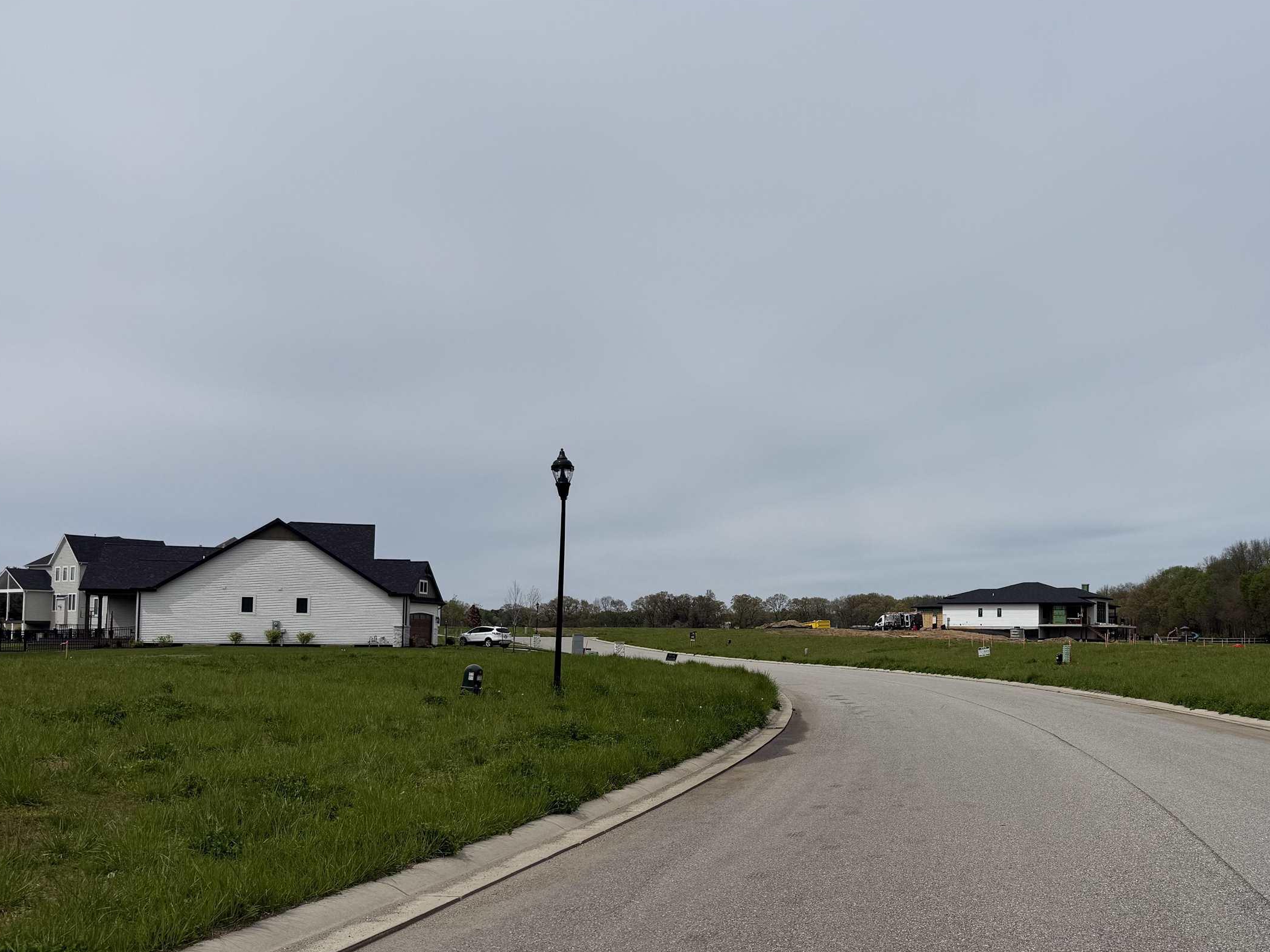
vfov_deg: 40.5
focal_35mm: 35
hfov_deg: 51.0
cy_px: 570
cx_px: 908
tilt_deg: +3.3
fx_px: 1284
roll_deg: -0.1
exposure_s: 1/11905
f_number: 1.78
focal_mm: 6.76
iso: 80
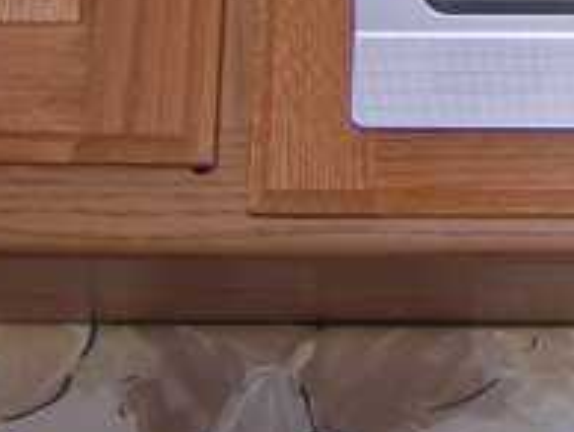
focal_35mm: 191
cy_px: -189
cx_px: 766
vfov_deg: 7.7
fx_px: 3171
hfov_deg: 10.1
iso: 100
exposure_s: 1/60.1
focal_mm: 7.6
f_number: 3.3
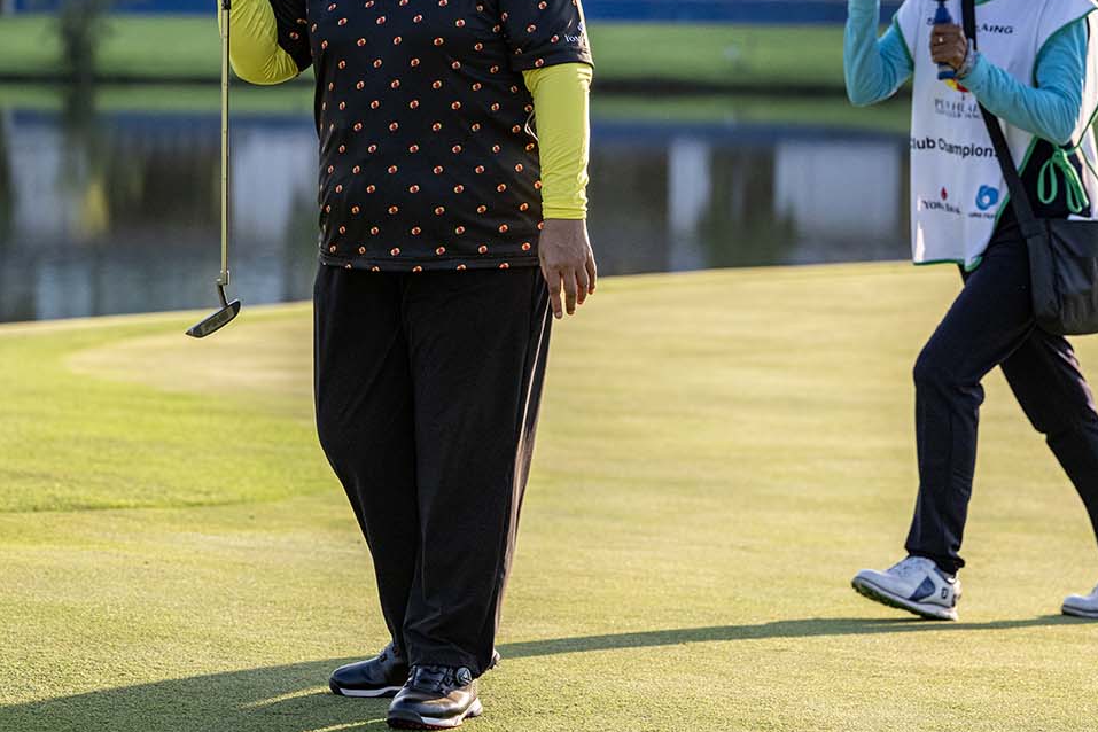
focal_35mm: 158
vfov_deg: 8.7
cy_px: 312
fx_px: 4819
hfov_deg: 13.0
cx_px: 550
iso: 1000
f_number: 4.5
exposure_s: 1/2000
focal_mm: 105
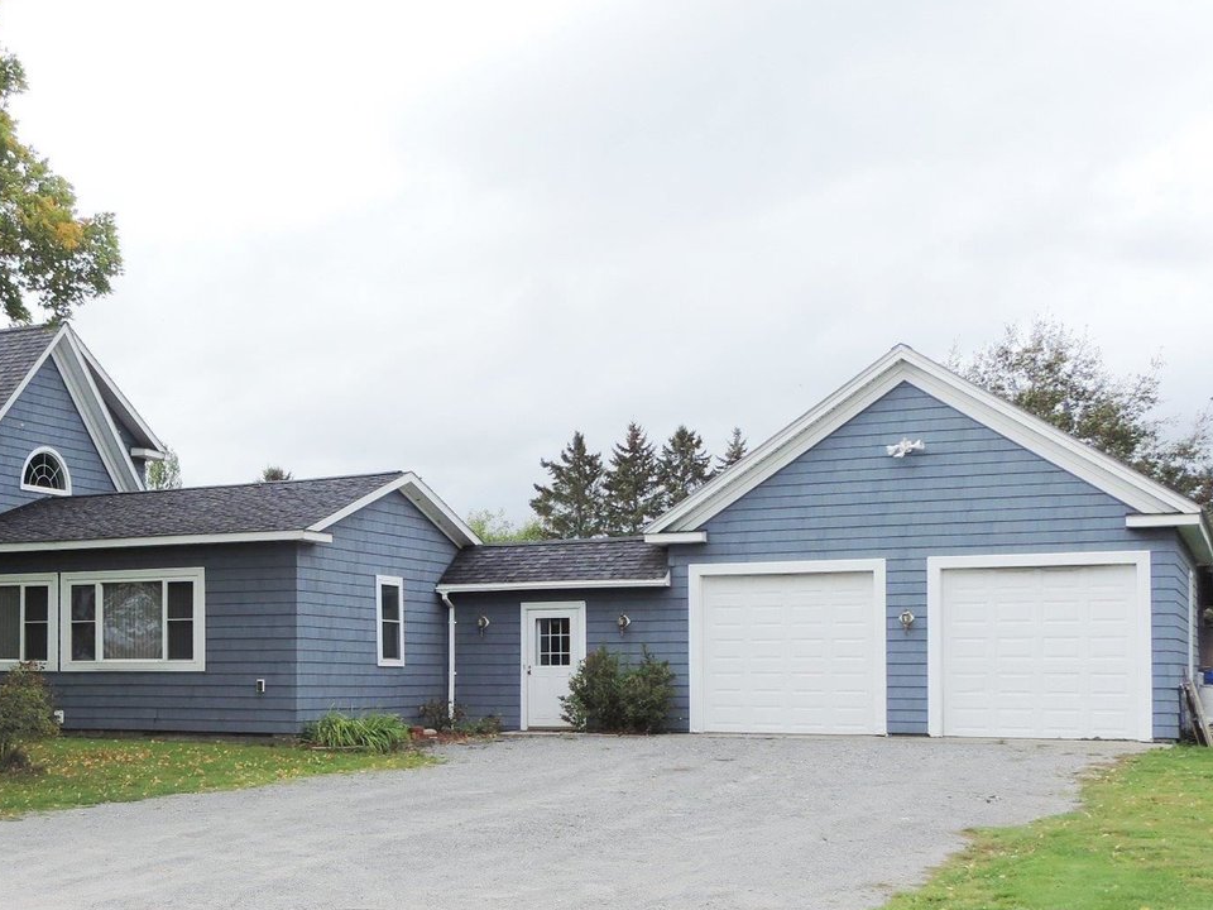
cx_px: 225
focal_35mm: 50
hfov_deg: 36.7
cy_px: 627
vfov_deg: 28.9
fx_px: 1752
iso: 80
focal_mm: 5.3
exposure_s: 1/400
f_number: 3.1
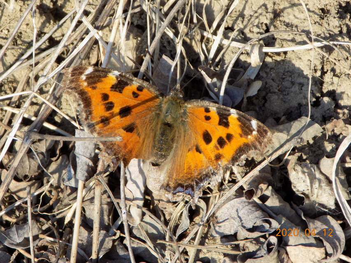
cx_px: 176
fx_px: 3215
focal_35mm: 317
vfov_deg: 4.7
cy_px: 132
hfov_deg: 6.2
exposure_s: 1/100
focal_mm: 56.4
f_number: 5.9
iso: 80
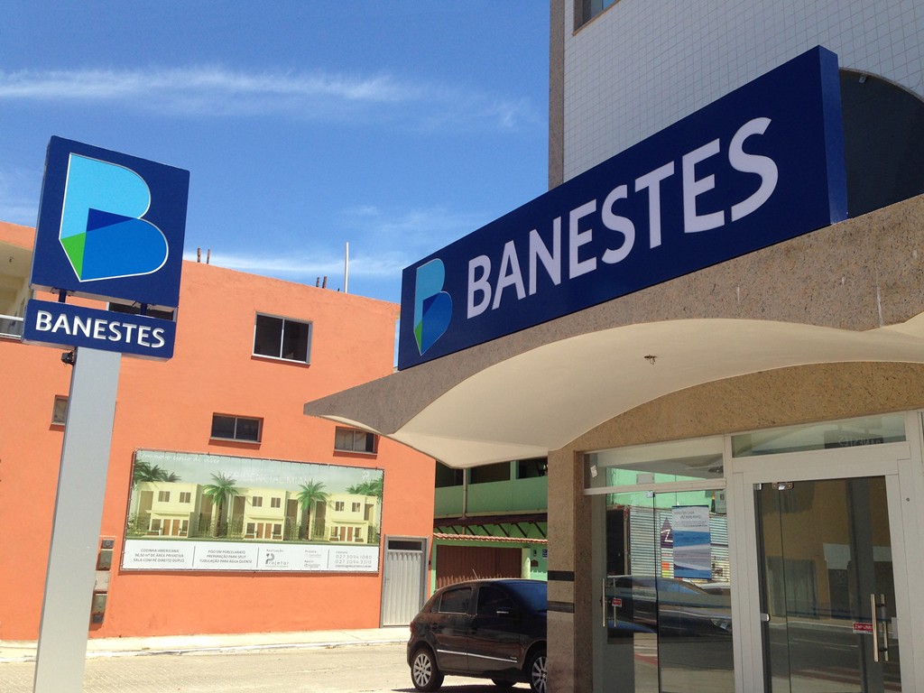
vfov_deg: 42.9
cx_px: 462
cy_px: 346
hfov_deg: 55.4
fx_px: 881
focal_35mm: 33
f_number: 2.4
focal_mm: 4.12
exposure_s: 1/1205
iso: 50
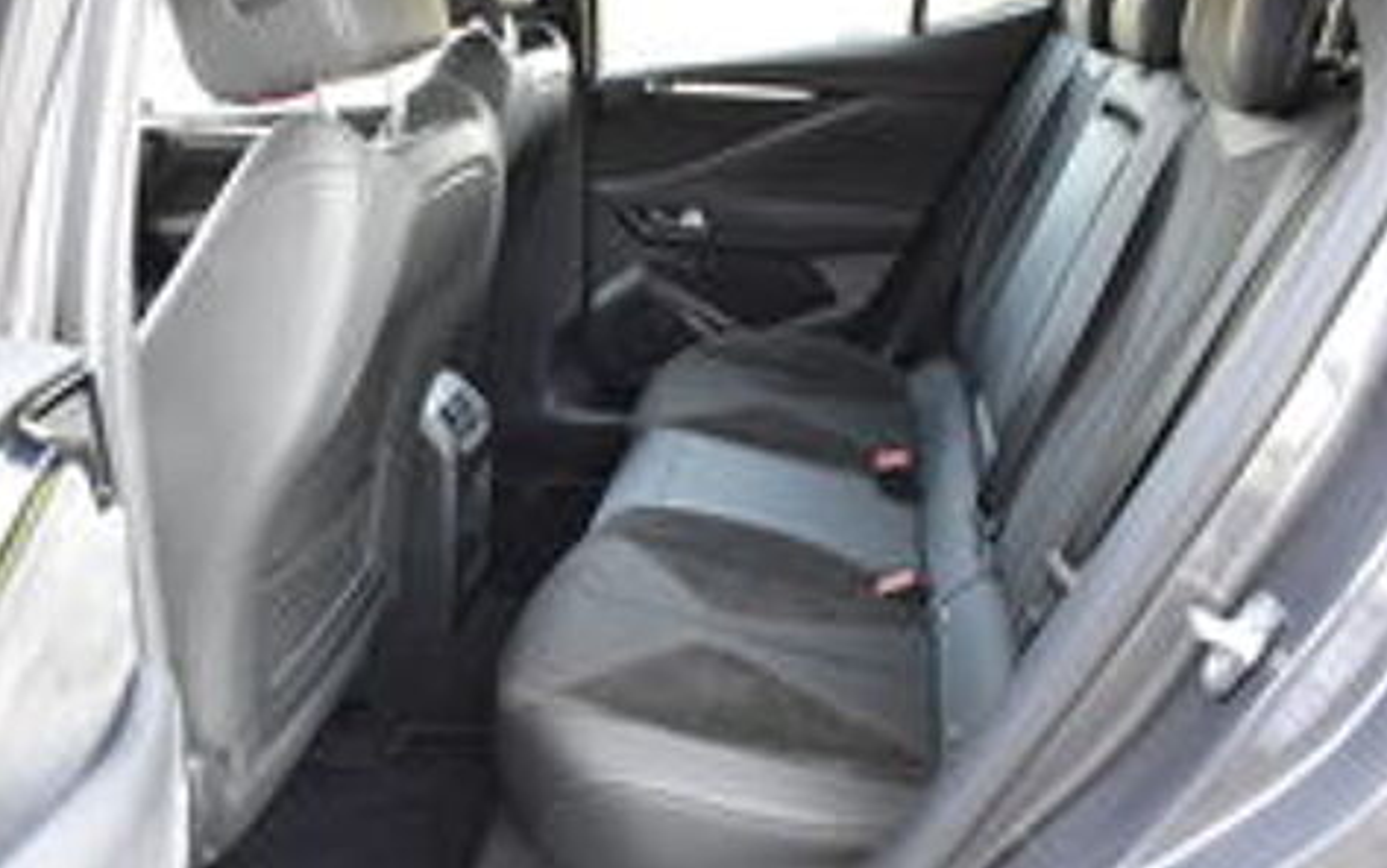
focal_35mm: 31
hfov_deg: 61.2
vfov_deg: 40.6
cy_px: 447
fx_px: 1172
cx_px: 695
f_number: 3.5
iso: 2800
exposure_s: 1/60
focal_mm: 20
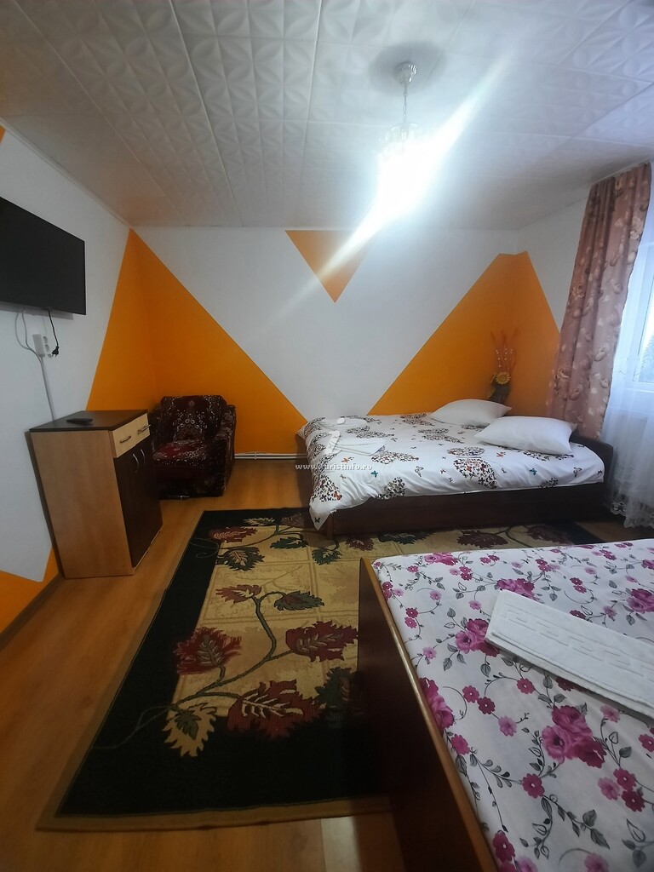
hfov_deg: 89.9
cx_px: 327
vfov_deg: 106.2
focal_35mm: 13
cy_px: 436
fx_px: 327
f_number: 2.2
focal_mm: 1.74
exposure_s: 1/25
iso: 200
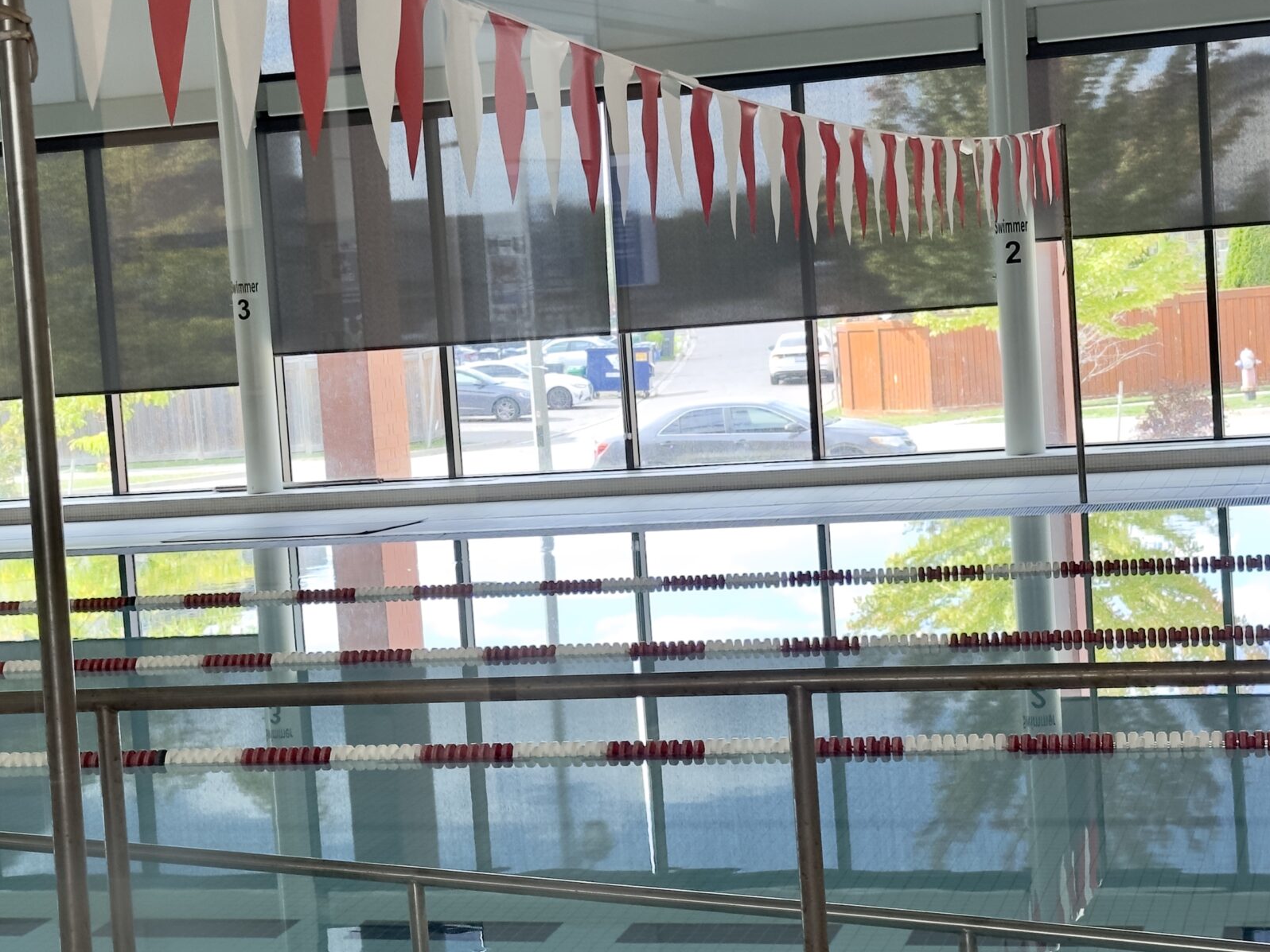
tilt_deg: -5.0
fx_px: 2825
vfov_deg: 19.1
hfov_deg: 25.3
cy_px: 526
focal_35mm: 77
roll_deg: +4.1
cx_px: 483
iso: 64
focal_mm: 6.86
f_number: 1.78
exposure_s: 1/121
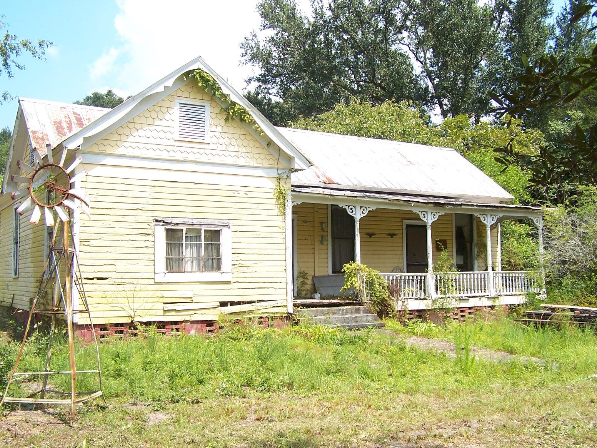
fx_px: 655
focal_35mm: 38
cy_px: 224
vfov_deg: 37.7
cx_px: 298
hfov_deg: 49.0
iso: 80
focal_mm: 6.3
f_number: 2.8
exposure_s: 1/500
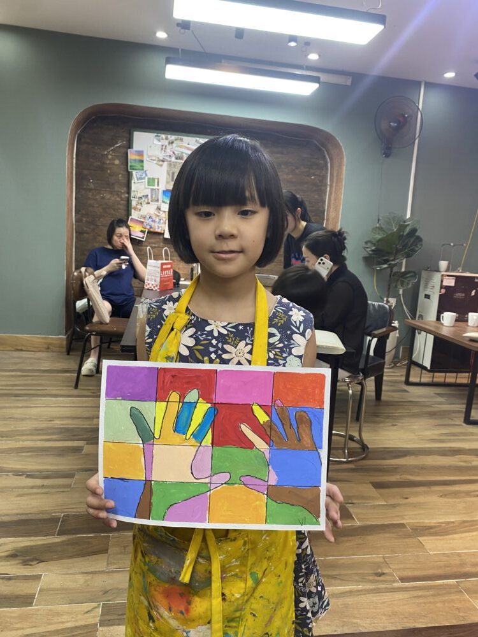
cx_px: 239
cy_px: 318
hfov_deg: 53.1
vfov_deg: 67.3
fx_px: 479
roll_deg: -3.0
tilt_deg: -8.1
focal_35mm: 26
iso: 64
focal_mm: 4.25
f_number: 1.8
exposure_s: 1/50
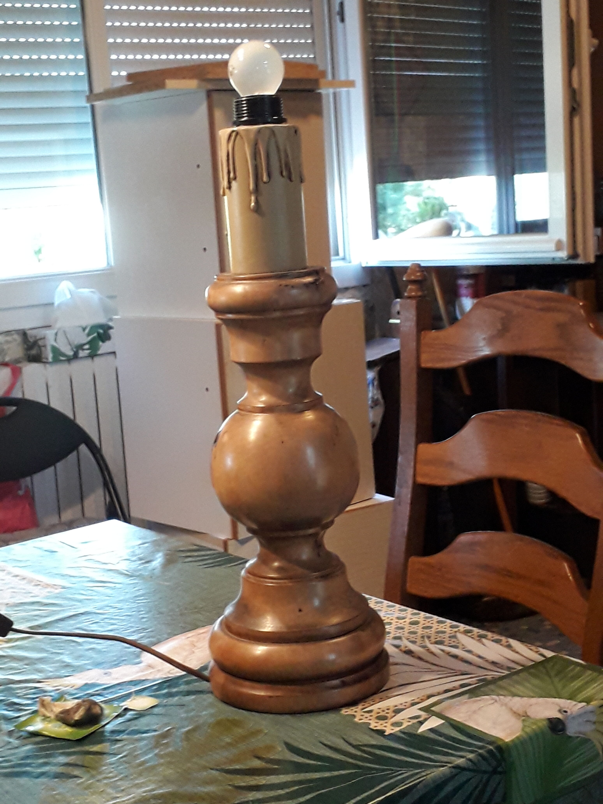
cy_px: 402
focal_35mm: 27
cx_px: 302
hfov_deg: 51.4
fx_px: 627
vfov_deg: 65.3
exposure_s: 1/33
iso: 200
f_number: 1.9
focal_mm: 3.6
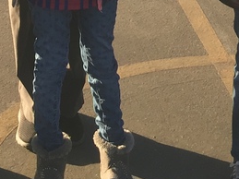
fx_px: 1008
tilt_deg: -7.3
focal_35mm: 146
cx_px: 126
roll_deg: -1.8
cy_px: -243
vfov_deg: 9.2
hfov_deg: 13.5
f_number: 2.2
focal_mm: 4.15
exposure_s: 1/412
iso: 32
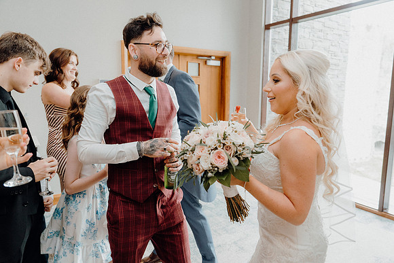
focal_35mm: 26
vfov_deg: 49.6
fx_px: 285
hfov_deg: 69.4
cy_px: 132
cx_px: 197
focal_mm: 26
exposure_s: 1/200
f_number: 3.5
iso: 2500
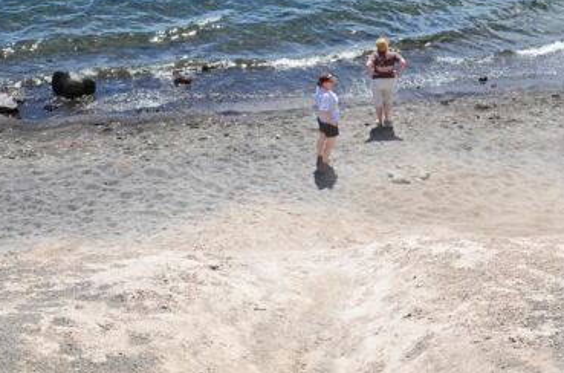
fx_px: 813
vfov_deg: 25.3
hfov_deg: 38.0
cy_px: 60
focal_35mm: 52
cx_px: 352
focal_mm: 20
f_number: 11
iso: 100
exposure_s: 1/160
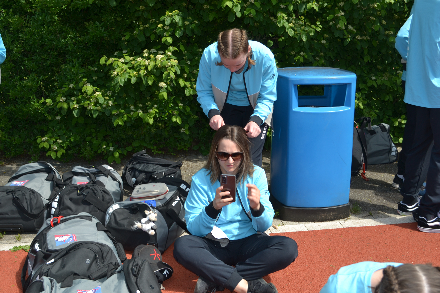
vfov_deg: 34.2
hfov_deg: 49.6
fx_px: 477
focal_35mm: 39
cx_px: 220
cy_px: 146
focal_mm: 26
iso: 100
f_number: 6.3
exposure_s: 1/200
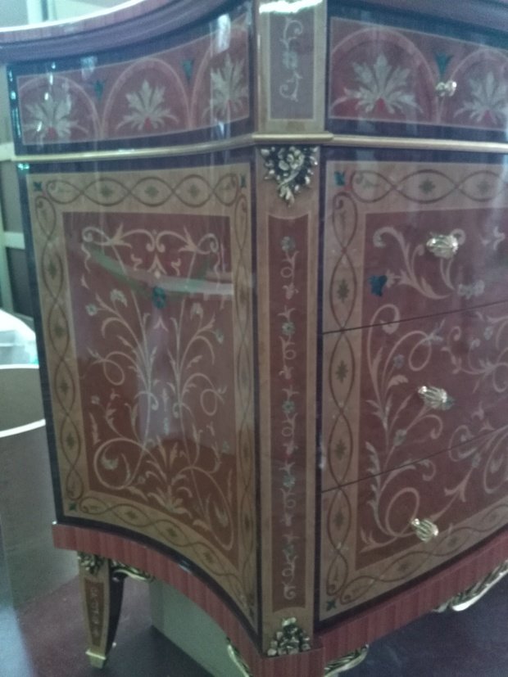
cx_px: 254
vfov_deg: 63.5
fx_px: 548
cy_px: 338
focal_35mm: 28
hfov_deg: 49.7
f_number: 2
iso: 1213
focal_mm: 2.96
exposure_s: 1/20
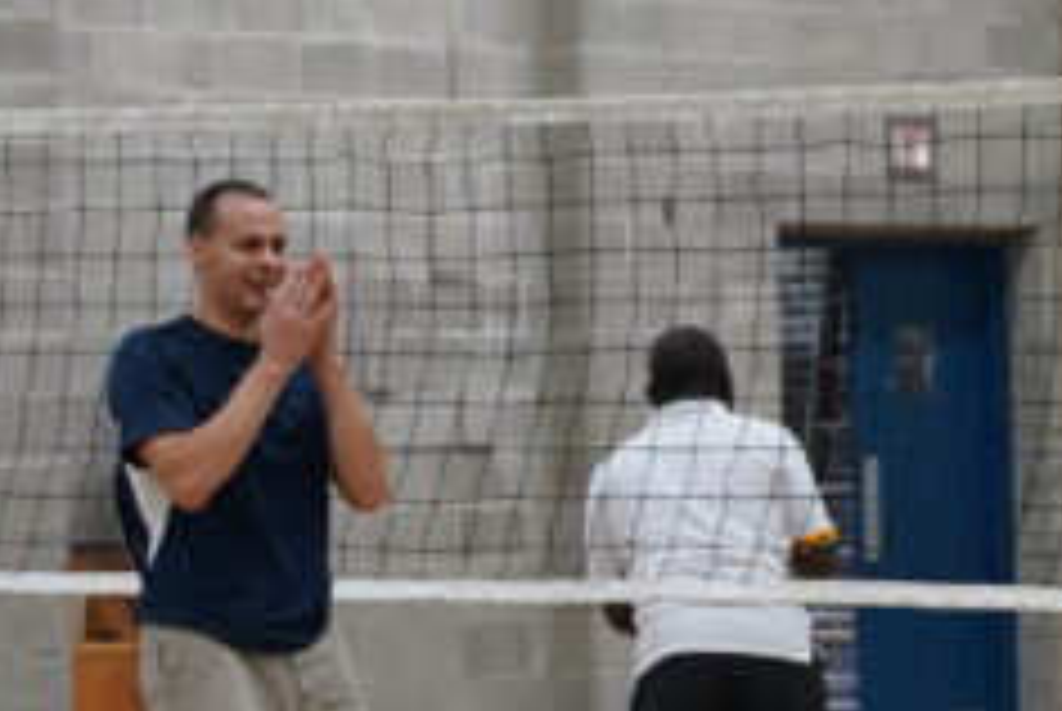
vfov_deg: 6.1
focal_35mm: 225
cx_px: 1526
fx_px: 6643
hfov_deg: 8.9
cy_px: 200
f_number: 3.5
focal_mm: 51.9
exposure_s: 1/160
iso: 1600
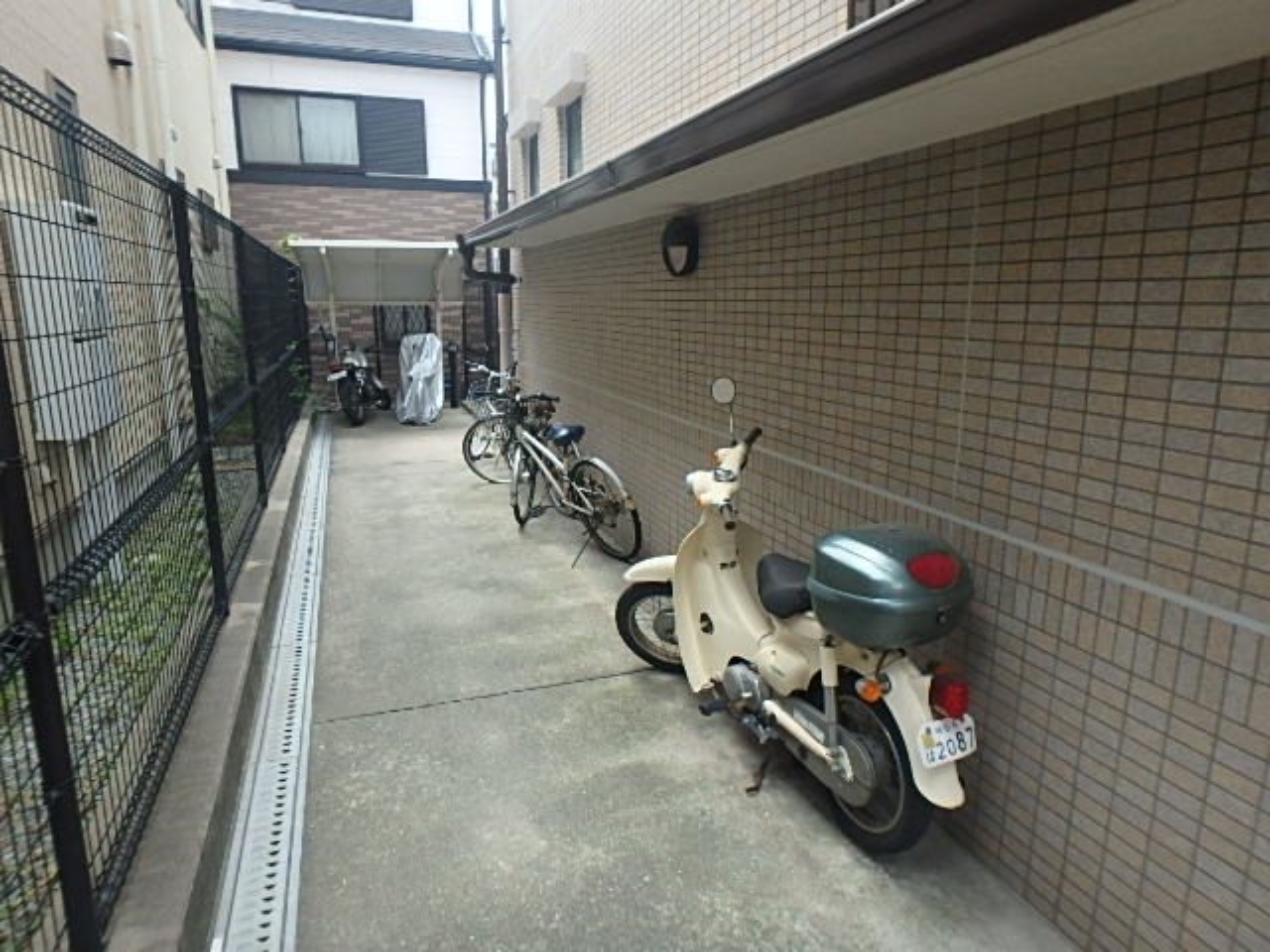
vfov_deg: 63.4
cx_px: 635
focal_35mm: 21
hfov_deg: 79.0
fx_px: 770
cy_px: 476
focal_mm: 3.7
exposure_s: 1/320
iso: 125
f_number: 3.5
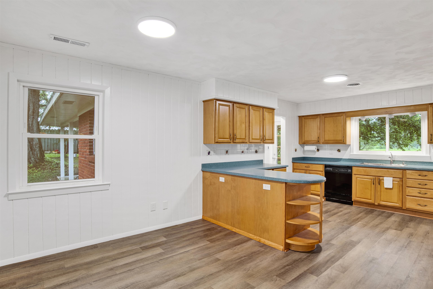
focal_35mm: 18
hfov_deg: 90.0
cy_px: 144
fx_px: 216
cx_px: 216
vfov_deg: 67.4
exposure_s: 1/1.25
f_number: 11
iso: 200
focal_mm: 18
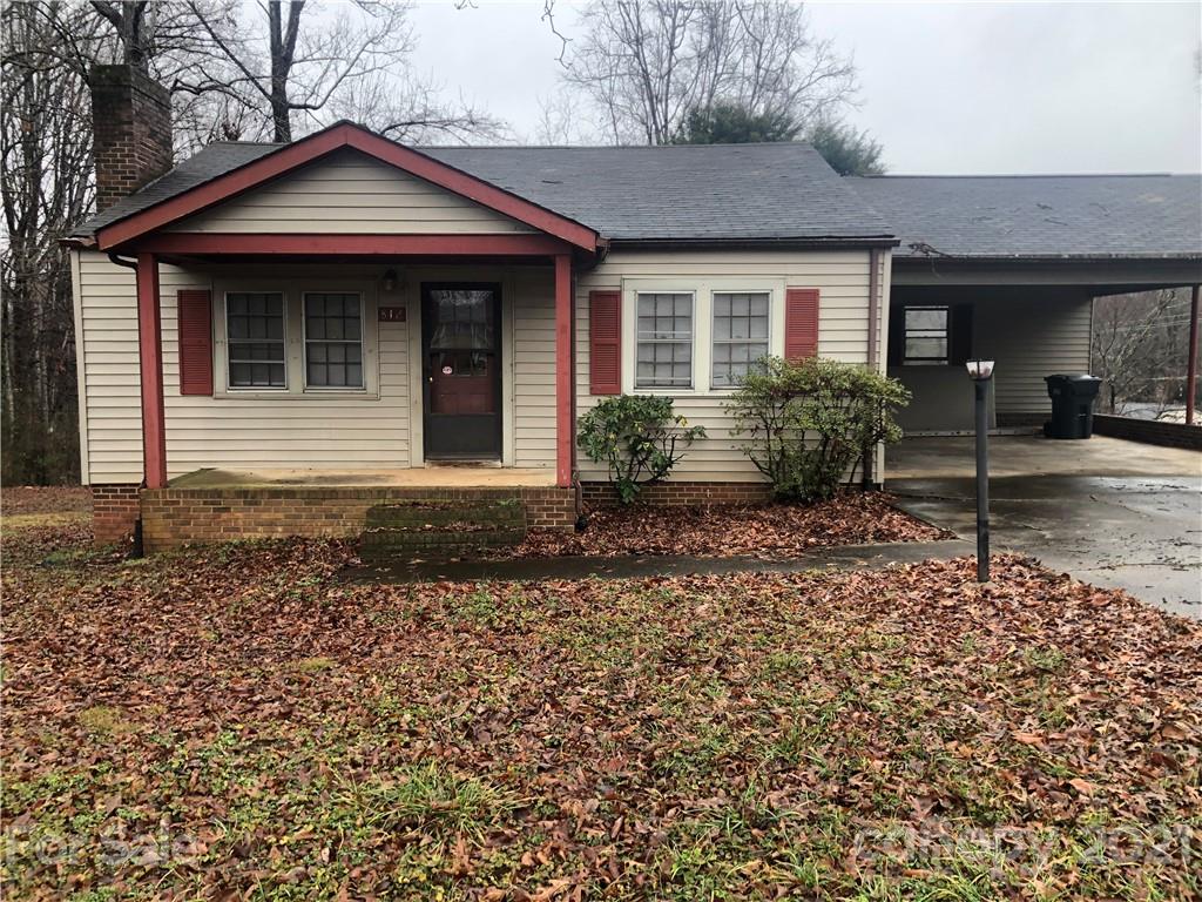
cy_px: 451
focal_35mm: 28
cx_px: 601
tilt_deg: -5.9
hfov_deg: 63.4
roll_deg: +0.1
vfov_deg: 49.7
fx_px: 972
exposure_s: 1/120
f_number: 1.8
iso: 32
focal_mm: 3.99
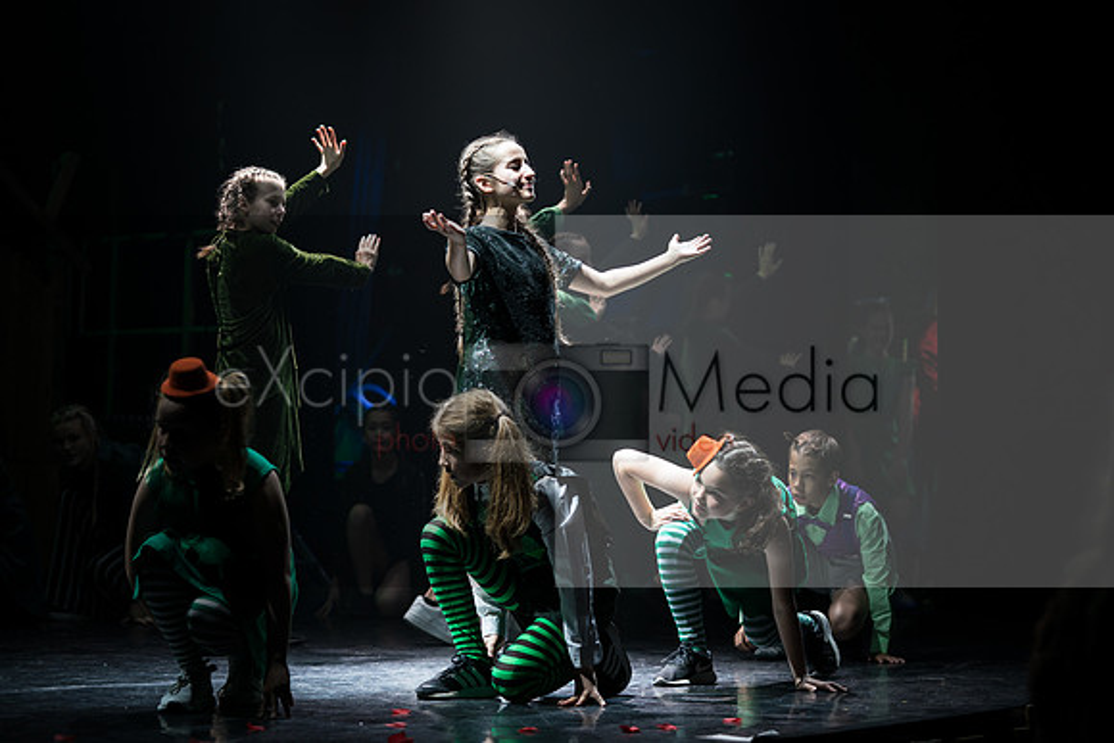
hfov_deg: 27.4
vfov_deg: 18.5
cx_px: 588
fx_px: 2287
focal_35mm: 74
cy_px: 351
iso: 320
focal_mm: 70
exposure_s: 1/40
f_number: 2.8
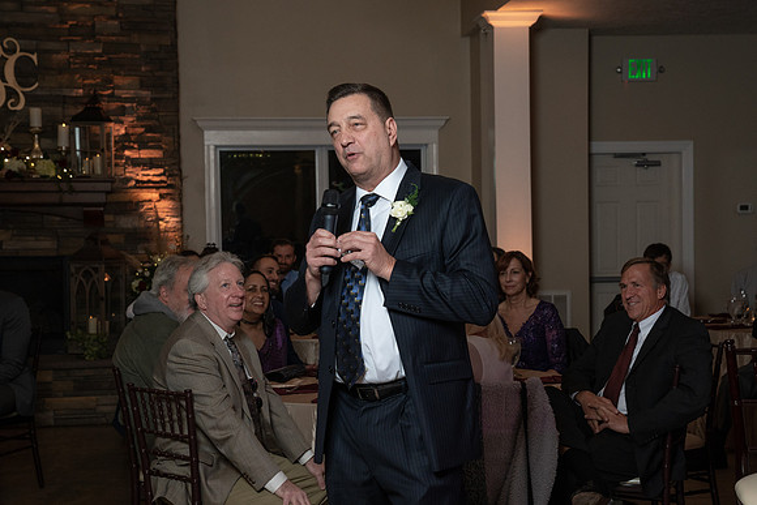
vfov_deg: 21.2
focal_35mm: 64
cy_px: 269
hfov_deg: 31.3
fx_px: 1350
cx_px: 404
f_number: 5.6
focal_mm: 60
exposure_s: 1/200
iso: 2000
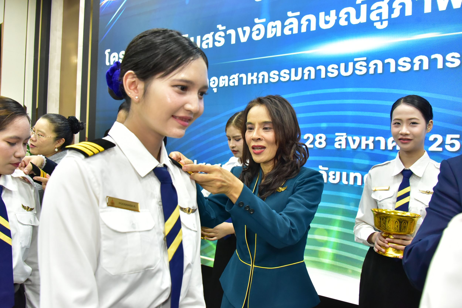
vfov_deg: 46.4
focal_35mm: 28
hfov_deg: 65.5
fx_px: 359
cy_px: 154
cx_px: 231
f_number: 5.6
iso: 4000
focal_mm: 28
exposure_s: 1/200
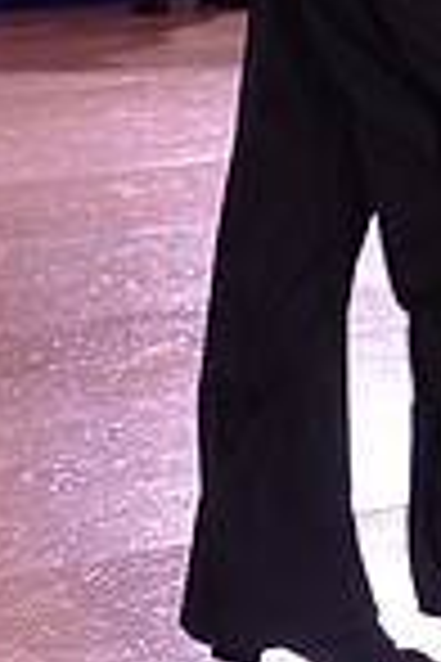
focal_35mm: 260
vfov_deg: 7.8
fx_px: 4777
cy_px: -293
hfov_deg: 5.2
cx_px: 808
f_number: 5.6
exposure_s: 1/250
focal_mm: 66
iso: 2000
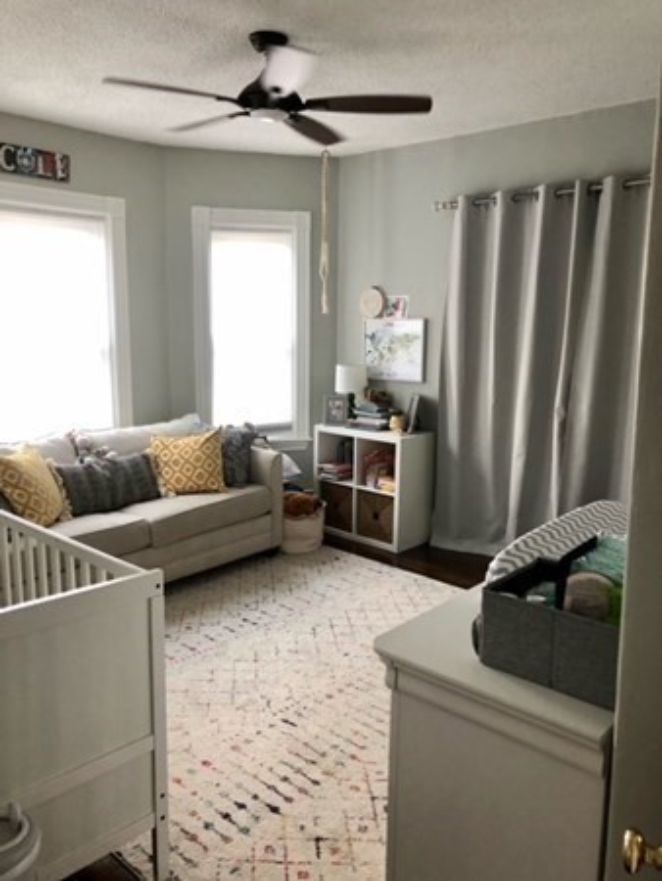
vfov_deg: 63.4
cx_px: 331
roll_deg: -0.5
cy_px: 440
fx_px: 713
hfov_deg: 49.8
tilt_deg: -10.0
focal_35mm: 28
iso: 40
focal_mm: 3.99
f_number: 1.8
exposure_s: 1/15
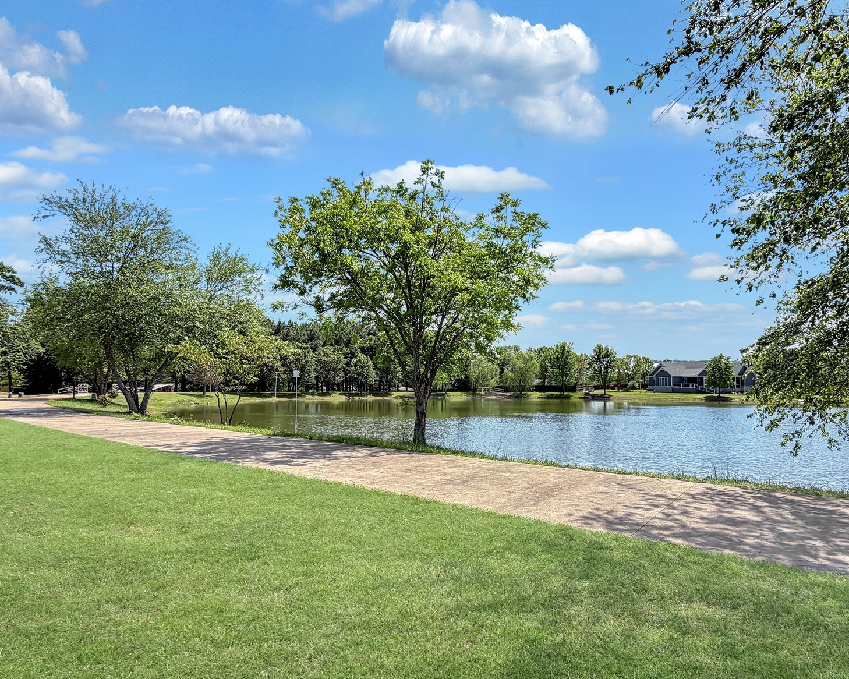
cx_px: 491
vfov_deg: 73.6
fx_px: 452
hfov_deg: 85.7
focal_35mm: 18
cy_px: 373
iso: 20
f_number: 2.2
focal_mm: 2.22
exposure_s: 1/950
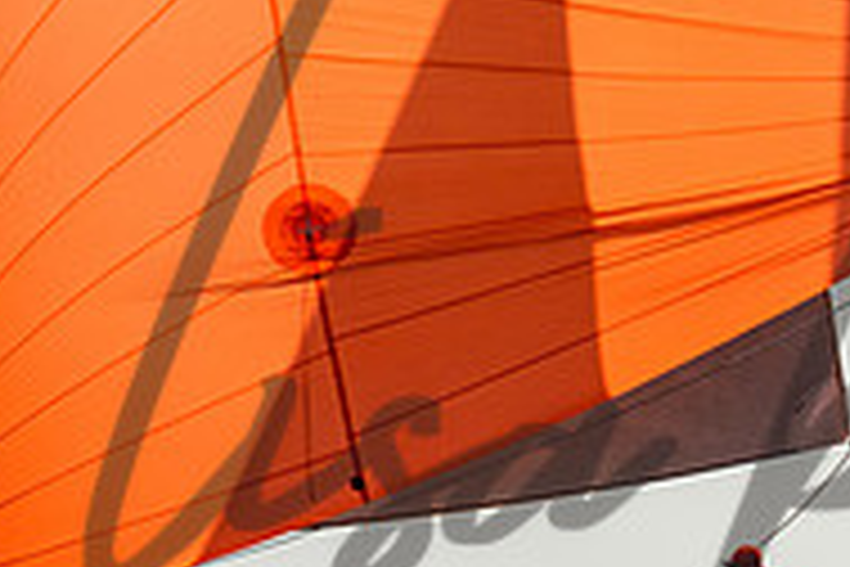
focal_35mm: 442
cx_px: 1138
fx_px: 10435
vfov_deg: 3.1
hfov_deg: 4.6
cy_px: 396
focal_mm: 135
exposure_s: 1/1250
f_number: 6.3
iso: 320
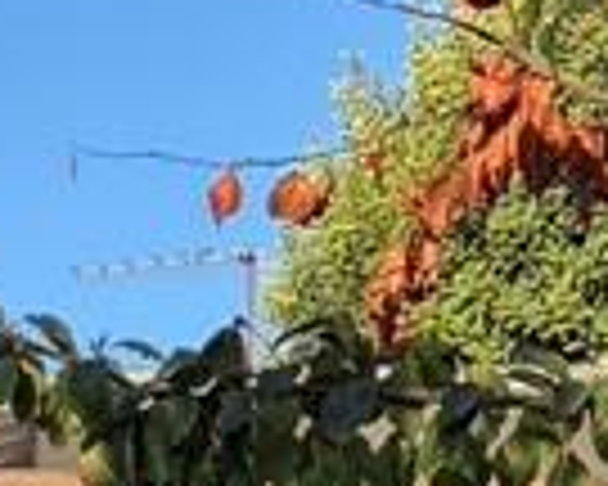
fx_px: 3473
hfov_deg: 10.0
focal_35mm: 193
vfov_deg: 7.0
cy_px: 1598
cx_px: 77
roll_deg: -0.7
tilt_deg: -7.4
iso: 50
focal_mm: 5.96
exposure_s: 1/1451
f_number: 1.6
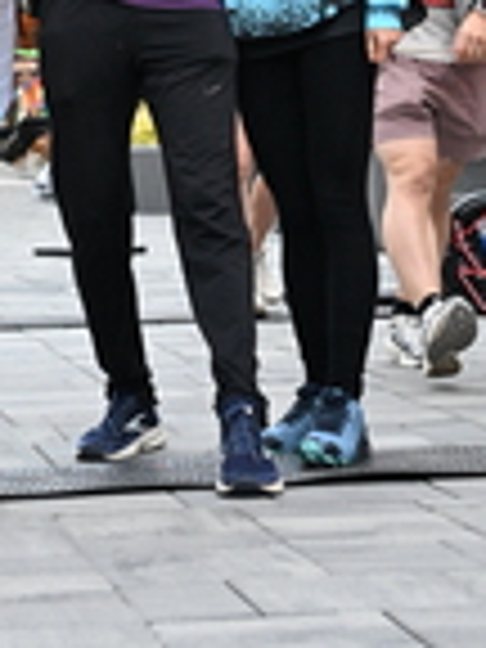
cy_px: -324
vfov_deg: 13.1
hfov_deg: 10.2
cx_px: -61
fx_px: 2677
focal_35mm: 143
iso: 3200
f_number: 4
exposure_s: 1/400
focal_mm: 39
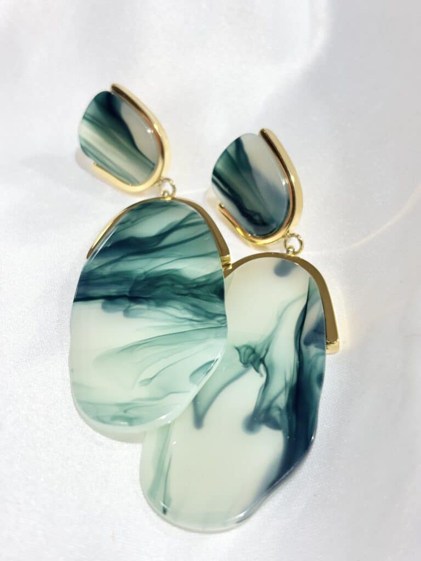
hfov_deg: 28.0
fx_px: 843
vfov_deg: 36.8
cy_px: 280
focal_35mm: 52
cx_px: 210
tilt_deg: -39.7
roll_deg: +3.5
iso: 32
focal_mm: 5.96
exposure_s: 1/220
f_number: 1.6
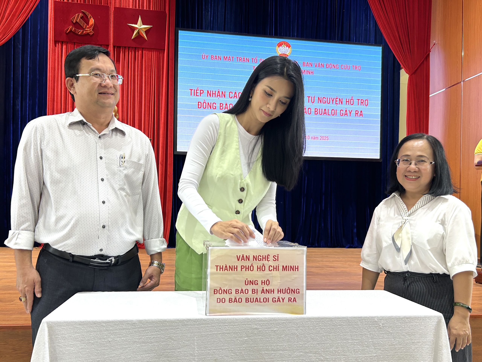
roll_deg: -0.8
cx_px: 241
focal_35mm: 26
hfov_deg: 67.3
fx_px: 362
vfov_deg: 53.1
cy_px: 181
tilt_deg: +0.7
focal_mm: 5.7
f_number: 1.5
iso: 80
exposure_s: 1/100
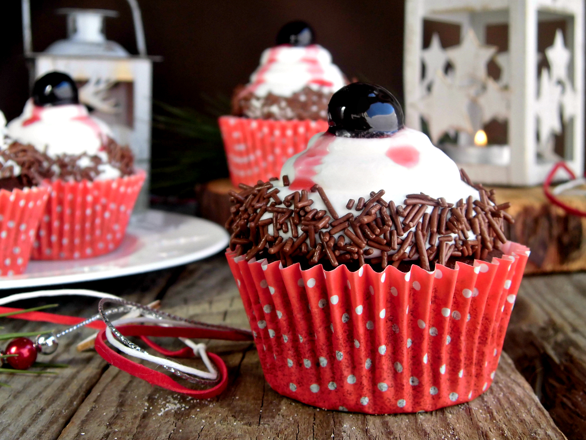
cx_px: 293
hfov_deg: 40.4
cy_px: 220
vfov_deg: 30.9
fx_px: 796
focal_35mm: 47
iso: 100
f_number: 3.4
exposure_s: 1/125
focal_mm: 8.3
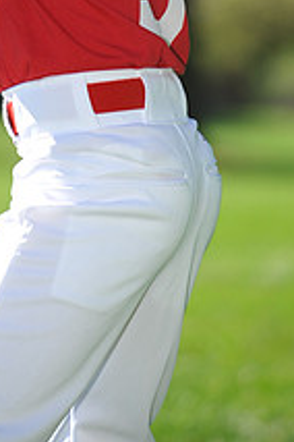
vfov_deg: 5.2
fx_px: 4826
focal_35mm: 394
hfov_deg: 3.5
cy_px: -151
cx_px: -25
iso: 200
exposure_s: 1/1000
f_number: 4
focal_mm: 145
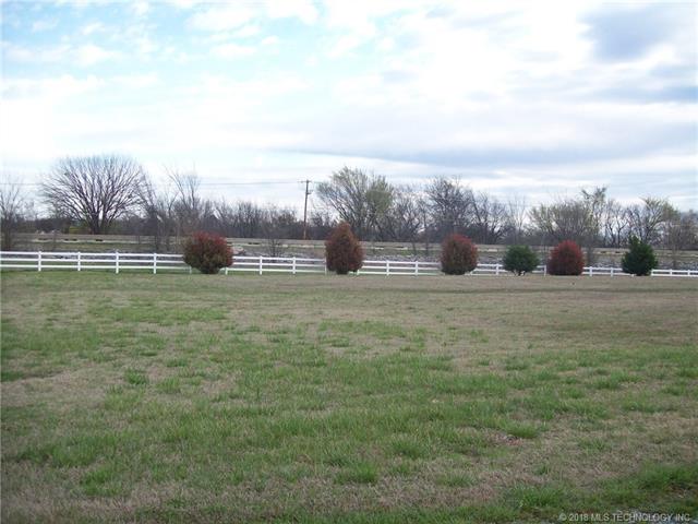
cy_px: 262
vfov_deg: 39.7
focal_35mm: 36
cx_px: 349
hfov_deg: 51.4
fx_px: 726
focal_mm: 6
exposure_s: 1/378
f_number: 2.7
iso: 80
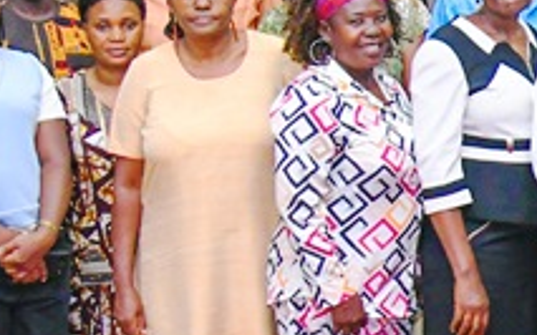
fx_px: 2692
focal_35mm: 184
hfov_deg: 10.7
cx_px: 968
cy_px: 140
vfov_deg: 7.1
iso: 1600
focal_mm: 24
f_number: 4
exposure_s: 1/160
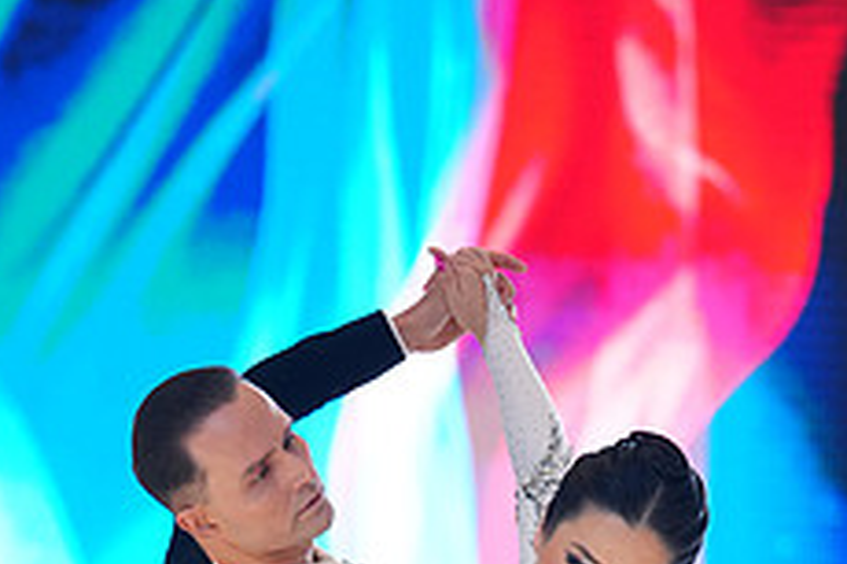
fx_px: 7171
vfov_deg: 4.4
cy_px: 1051
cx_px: 481
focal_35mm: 305
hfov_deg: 6.8
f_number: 2.8
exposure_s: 1/400
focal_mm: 121
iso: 2000
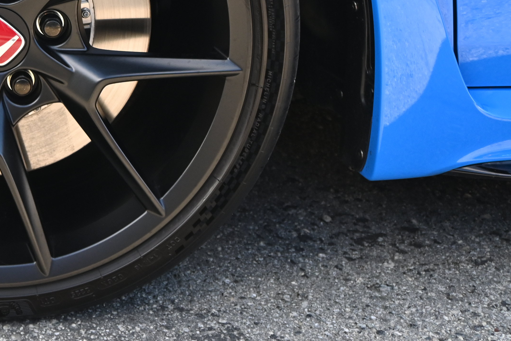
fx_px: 1107
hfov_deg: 24.4
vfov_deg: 16.6
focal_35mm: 78
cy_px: -94
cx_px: -44
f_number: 4
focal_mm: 20
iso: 280
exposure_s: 1/250
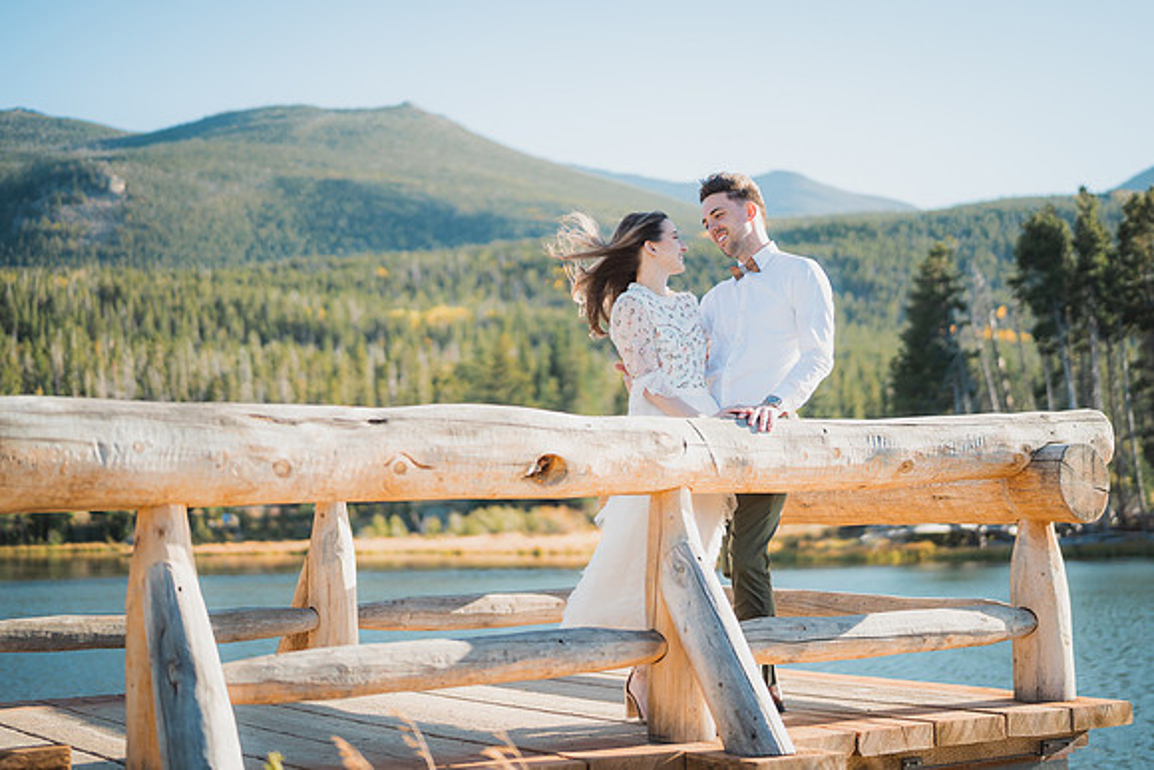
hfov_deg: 38.2
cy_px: 385
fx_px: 1669
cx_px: 577
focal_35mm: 52
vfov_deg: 26.0
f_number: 1.4
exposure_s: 1/4000
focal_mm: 50
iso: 200
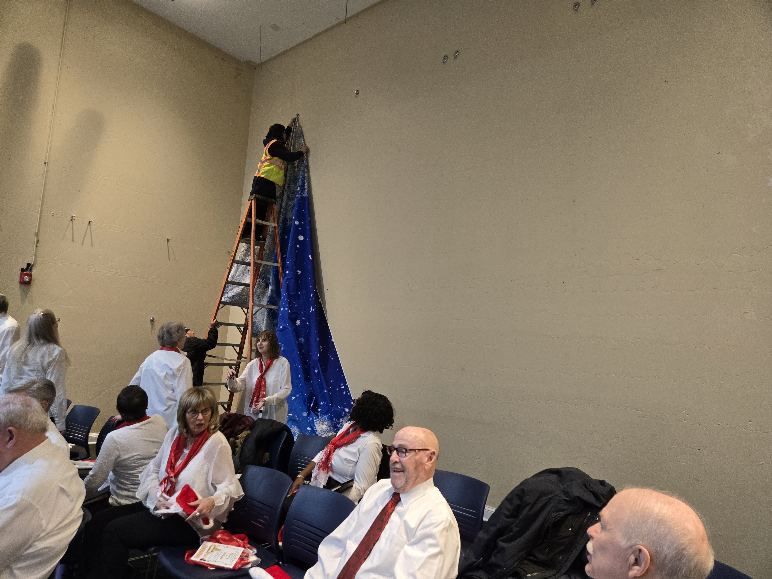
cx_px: 386
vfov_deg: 58.9
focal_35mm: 23
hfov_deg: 73.9
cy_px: 290
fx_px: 513
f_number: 1.8
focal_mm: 5.4
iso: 250
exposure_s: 1/120
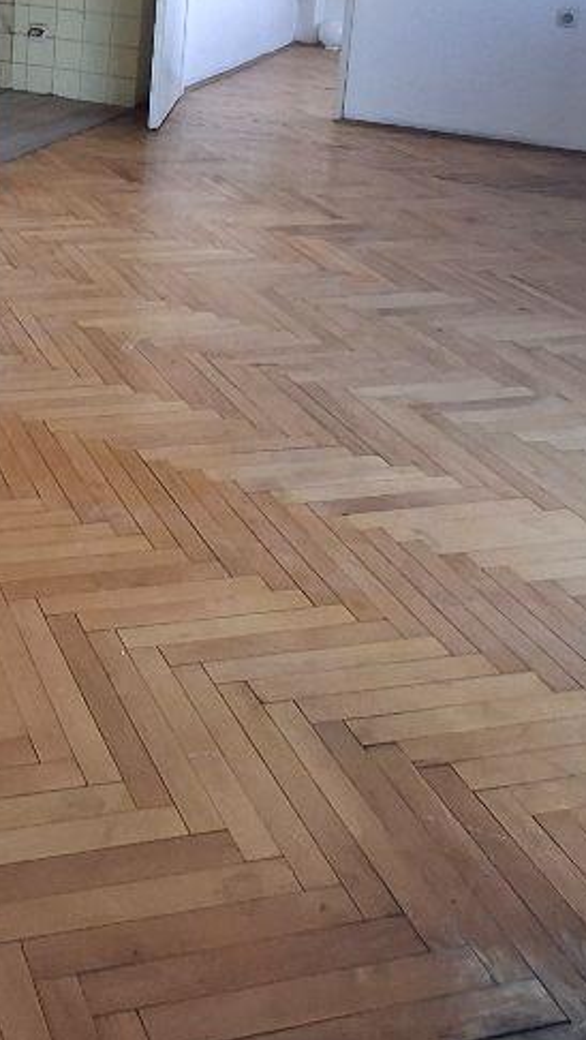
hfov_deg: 25.6
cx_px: -68
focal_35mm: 43
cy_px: 96
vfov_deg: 43.1
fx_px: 1186
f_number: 2.2
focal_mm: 1.64
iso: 50
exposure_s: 1/40
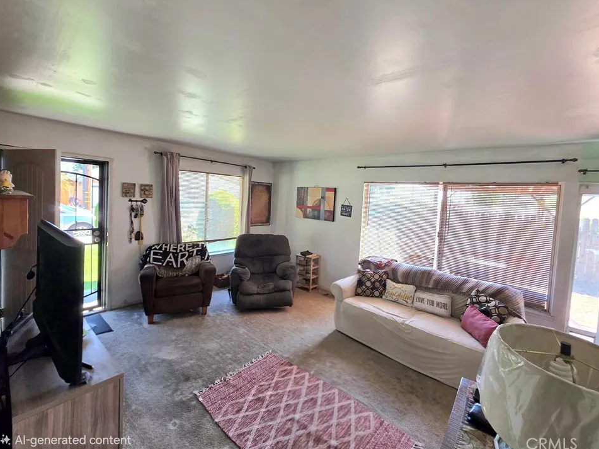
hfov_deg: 102.0
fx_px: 242
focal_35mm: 14
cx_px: 314
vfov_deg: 85.6
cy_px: 211
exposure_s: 1/120
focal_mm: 2.2
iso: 100
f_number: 1.9
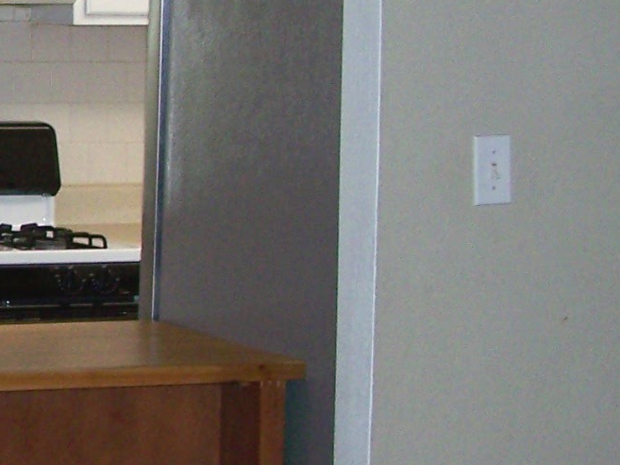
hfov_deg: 12.5
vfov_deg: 9.9
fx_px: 2685
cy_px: 227
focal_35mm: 150
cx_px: -321
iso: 80
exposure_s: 1/60
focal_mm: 6.3
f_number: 2.8
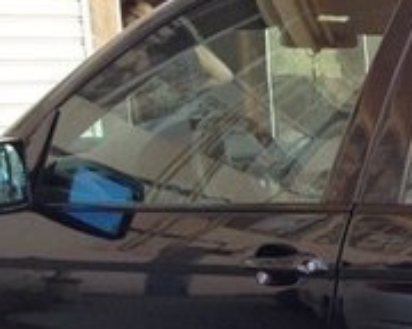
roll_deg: +0.6
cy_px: 501
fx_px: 1439
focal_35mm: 118
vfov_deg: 12.4
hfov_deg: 15.9
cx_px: 442
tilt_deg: -17.2
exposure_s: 1/120
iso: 64
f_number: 2.4
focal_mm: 4.12
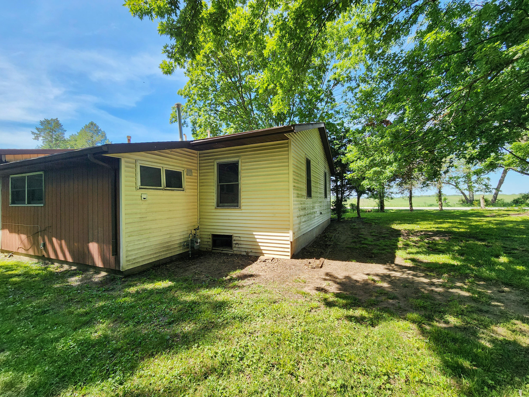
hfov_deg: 106.2
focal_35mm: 13
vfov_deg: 89.9
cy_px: 198
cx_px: 264
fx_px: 199
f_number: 2.2
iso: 50
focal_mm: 2.2
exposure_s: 1/631
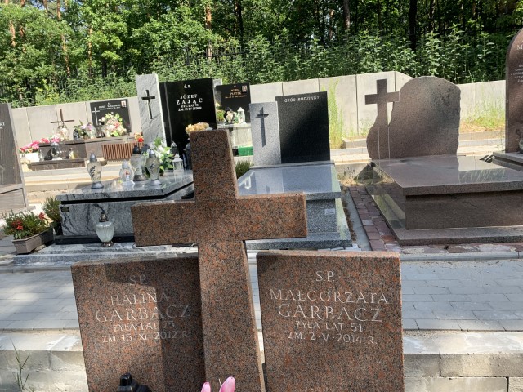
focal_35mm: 26
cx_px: 262
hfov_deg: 67.3
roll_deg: +4.4
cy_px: 196
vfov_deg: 53.1
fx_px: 393
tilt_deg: -4.9
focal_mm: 4.25
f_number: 1.8
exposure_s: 1/518
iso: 25
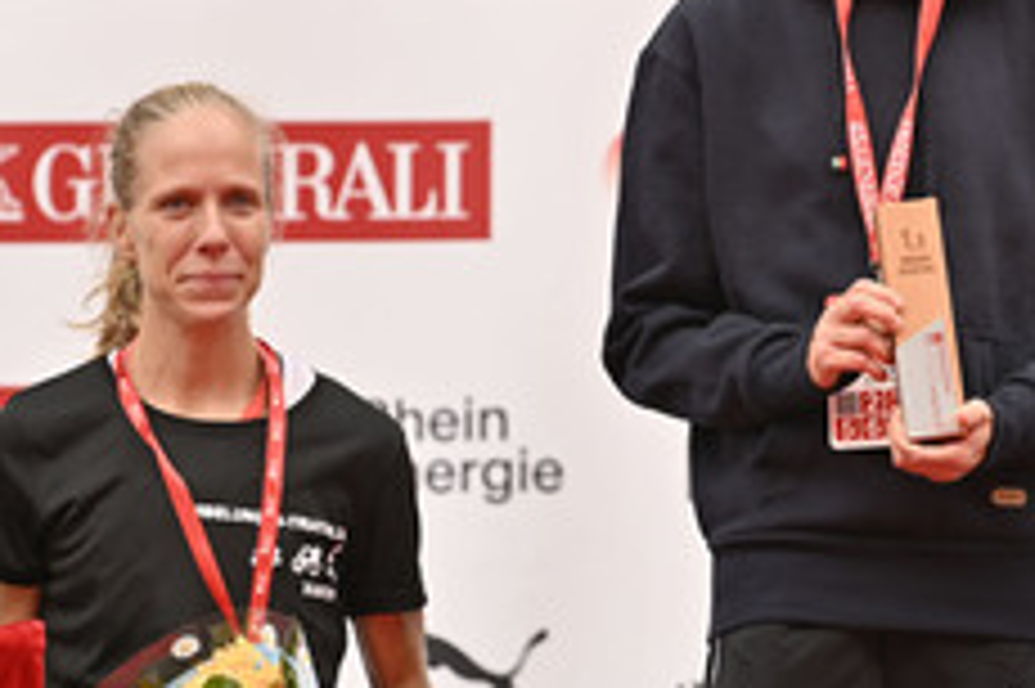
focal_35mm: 274
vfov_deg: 5.0
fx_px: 7872
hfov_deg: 7.5
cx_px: 938
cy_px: 265
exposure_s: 1/800
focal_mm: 140
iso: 160
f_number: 2.8
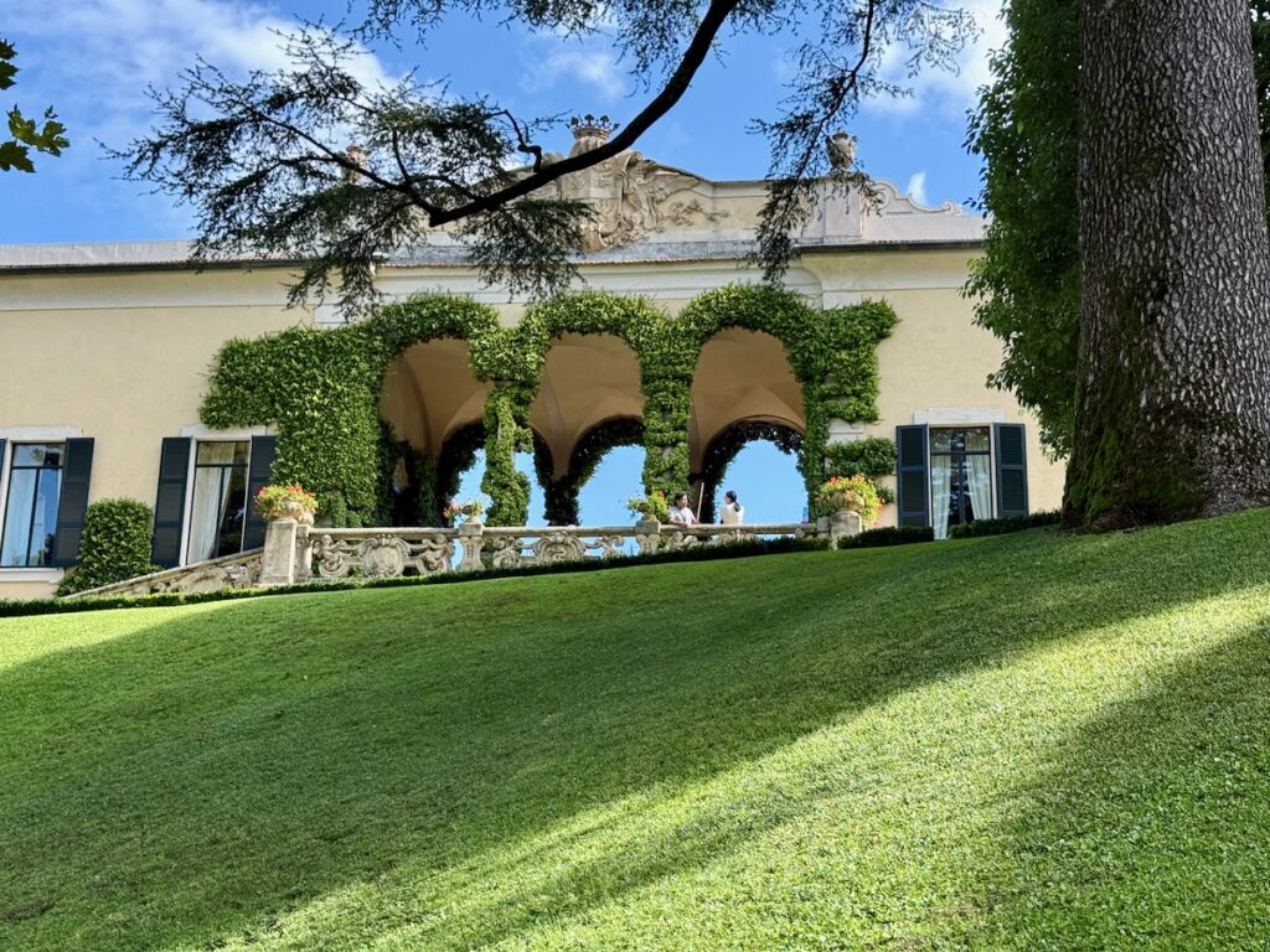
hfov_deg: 39.7
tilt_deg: +17.2
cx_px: 635
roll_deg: -1.2
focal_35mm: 48
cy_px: 476
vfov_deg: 30.3
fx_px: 1761
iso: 100
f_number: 1.78
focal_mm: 6.76
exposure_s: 1/1167
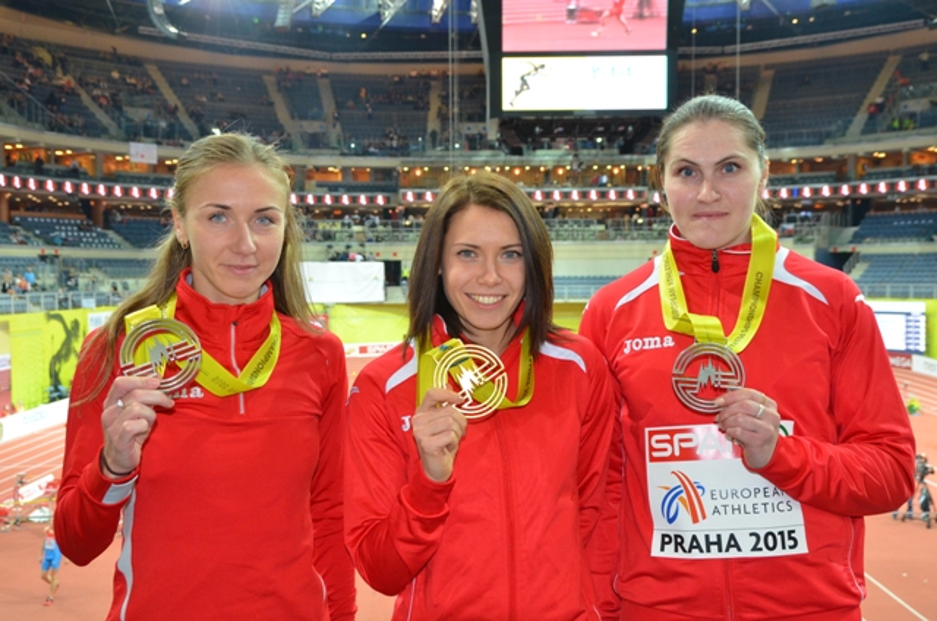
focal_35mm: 42
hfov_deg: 46.5
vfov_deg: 31.8
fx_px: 1091
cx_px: 468
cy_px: 310
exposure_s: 1/60
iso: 1250
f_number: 5.6
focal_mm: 28
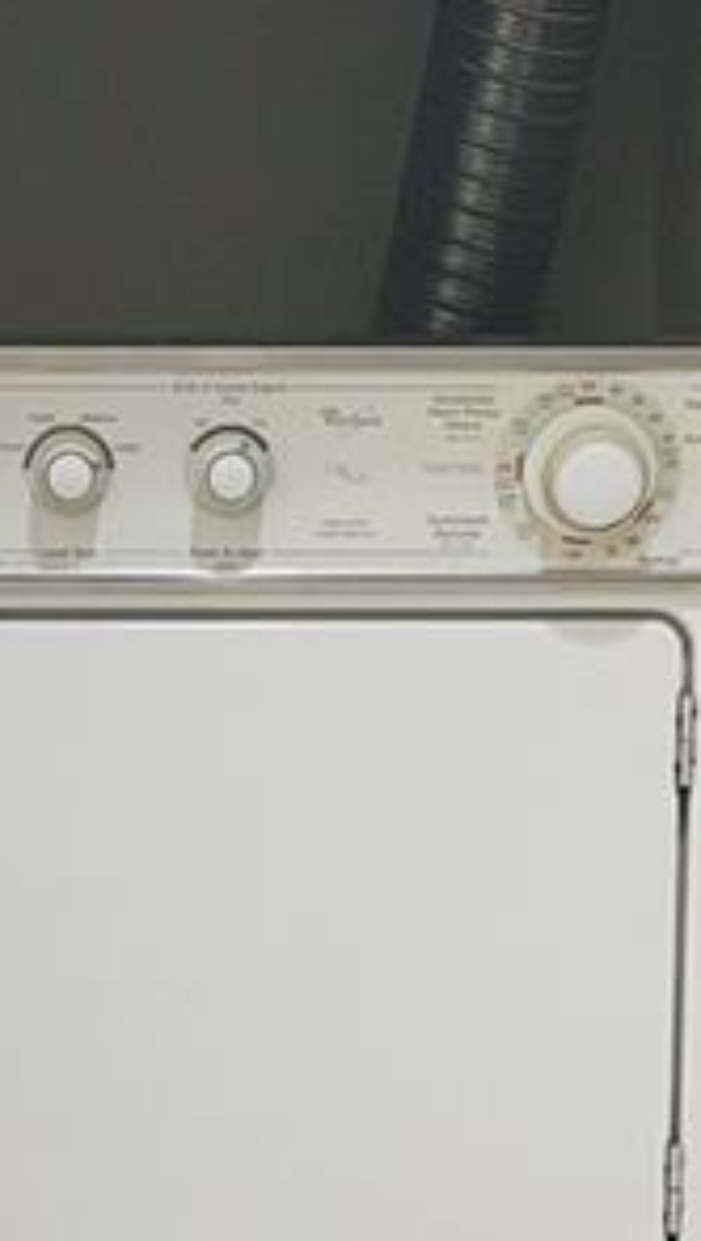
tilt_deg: -6.0
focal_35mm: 111
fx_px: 3657
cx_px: -4
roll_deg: -0.3
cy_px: 1283
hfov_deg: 10.8
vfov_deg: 18.7
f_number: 1.6
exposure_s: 1/60
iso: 200
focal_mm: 5.1
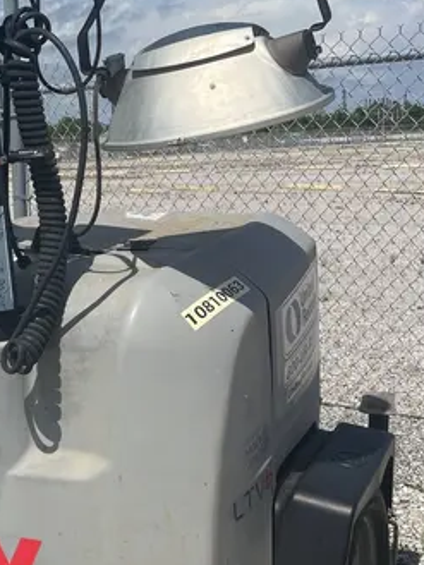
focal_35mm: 58
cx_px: 15
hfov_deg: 24.3
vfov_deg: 33.2
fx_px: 947
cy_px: 329
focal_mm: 4.2
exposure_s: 1/6897
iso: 32
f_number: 1.6
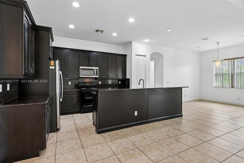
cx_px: 122
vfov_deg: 67.4
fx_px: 122
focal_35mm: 18
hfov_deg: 90.0
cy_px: 82
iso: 400
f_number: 8
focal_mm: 18
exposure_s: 1/13
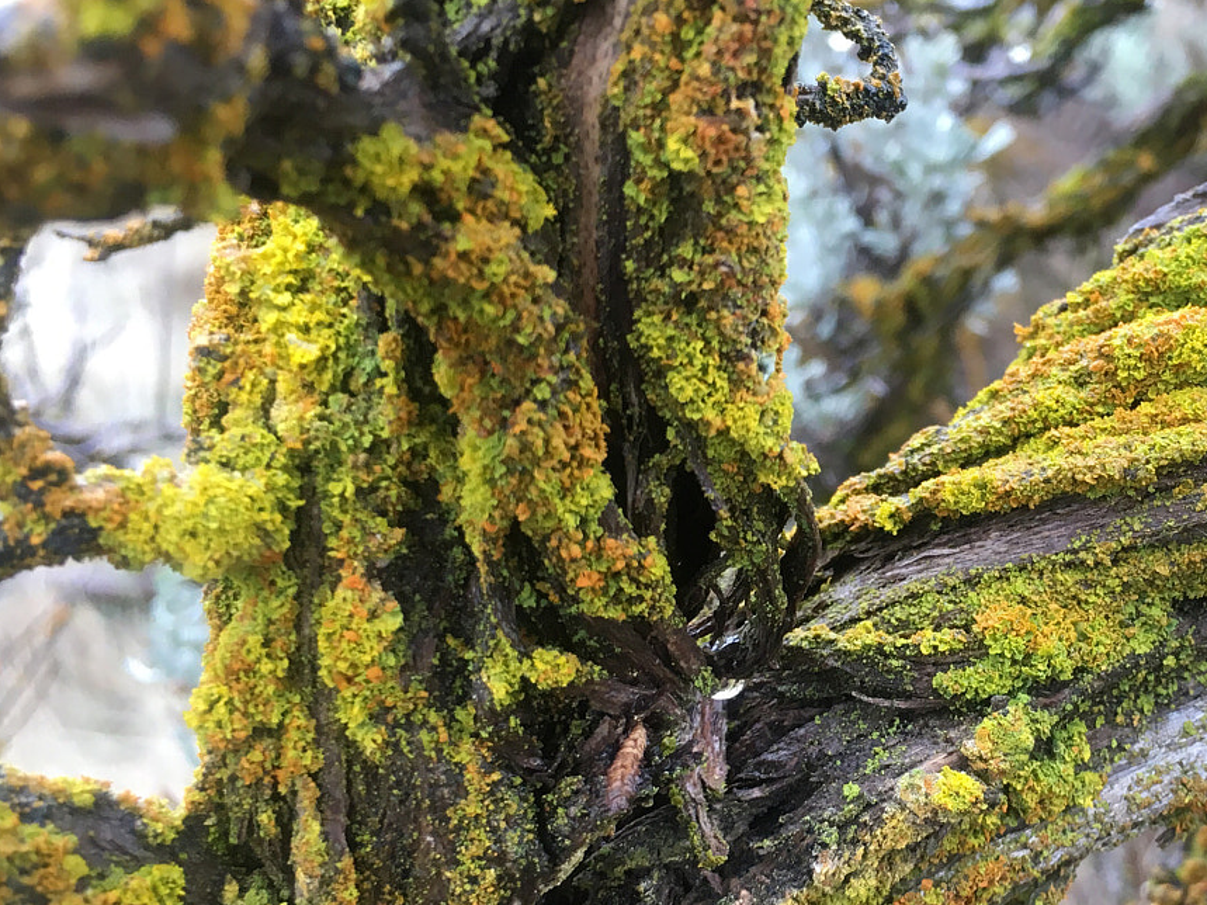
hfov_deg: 34.5
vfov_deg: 26.9
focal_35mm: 54
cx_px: 960
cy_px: 601
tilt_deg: -23.1
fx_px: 1883
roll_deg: -3.4
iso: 32
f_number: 2.2
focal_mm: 4.15
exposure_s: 1/40
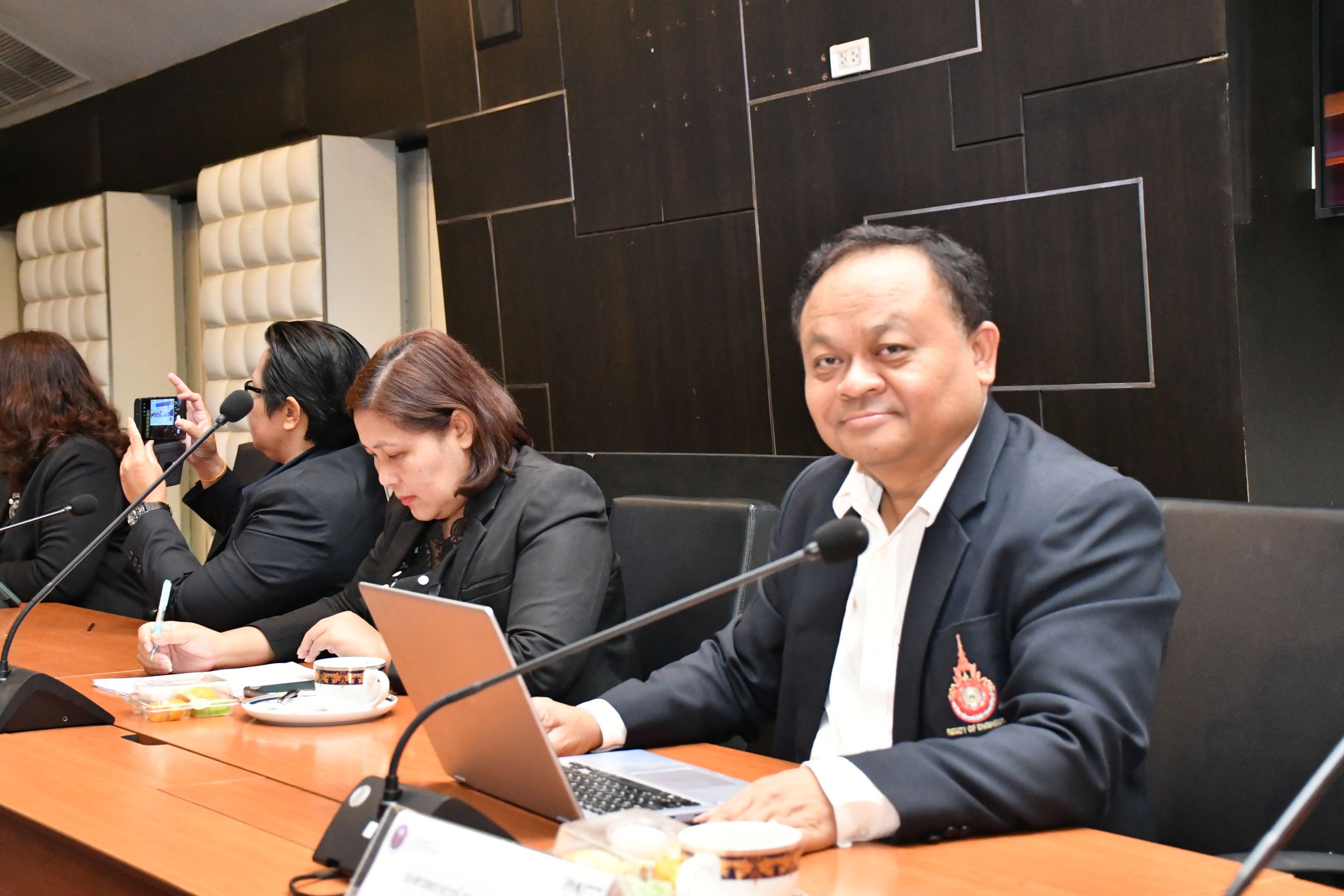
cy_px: 448
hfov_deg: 38.2
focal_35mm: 52
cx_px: 672
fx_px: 1941
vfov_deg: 26.0
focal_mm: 35
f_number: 6.3
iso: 5000
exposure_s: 1/160
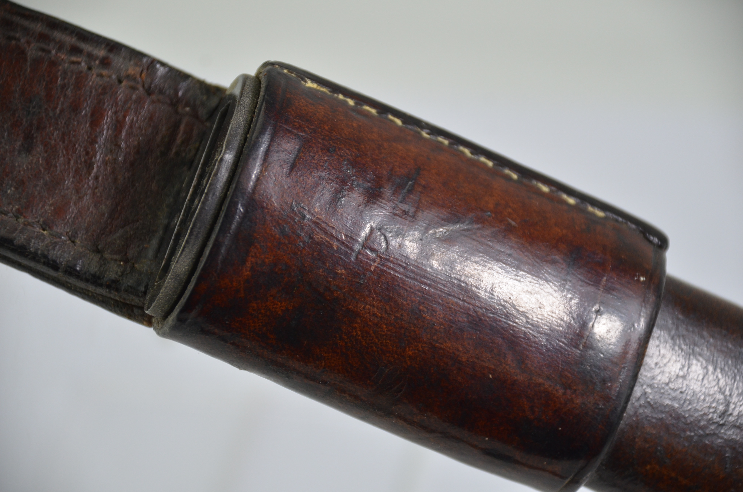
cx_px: 372
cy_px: 246
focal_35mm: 202
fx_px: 4171
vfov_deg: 6.8
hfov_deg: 10.2
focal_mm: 135
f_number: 5.6
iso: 560
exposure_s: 1/250
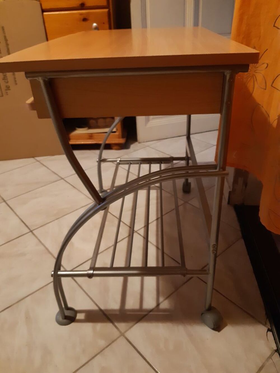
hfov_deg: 53.1
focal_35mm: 26
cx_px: 140
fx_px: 280
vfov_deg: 67.3
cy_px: 186
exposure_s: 1/17
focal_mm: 3.92
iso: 640
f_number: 1.7
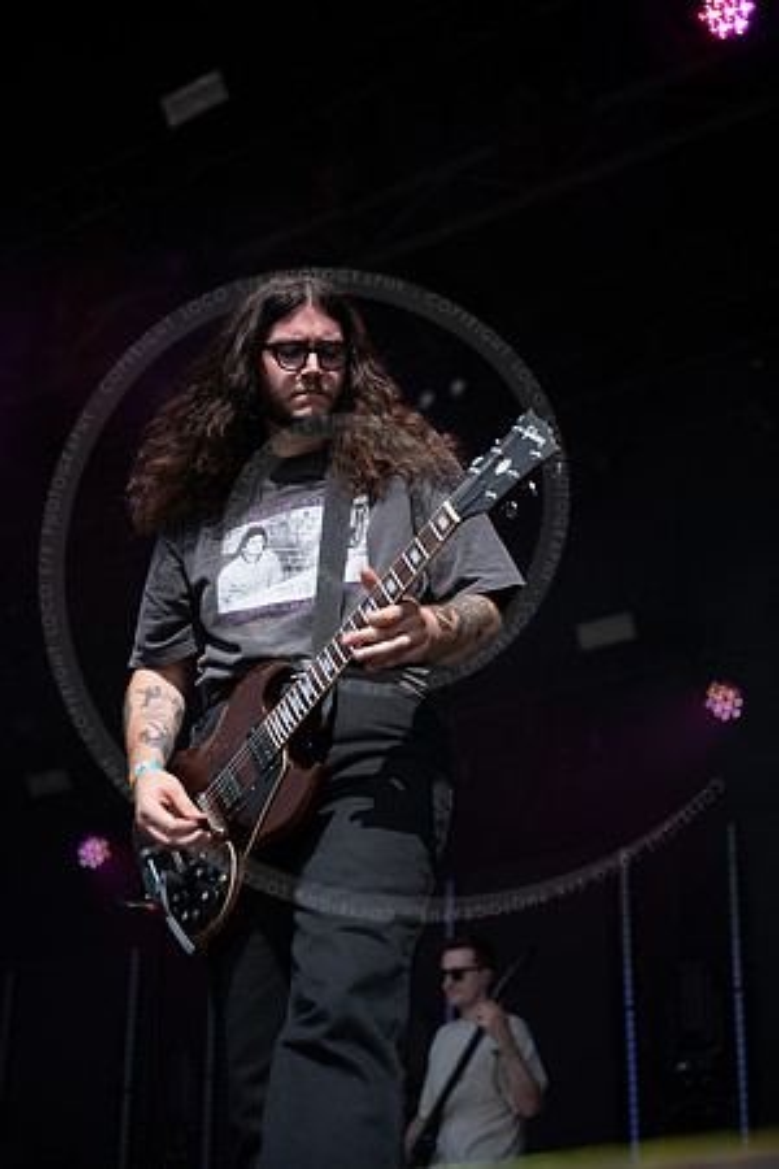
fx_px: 2077
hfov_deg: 21.2
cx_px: 390
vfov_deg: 31.4
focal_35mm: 64
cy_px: 584
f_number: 2.8
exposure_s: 1/2000
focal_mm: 64
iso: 100
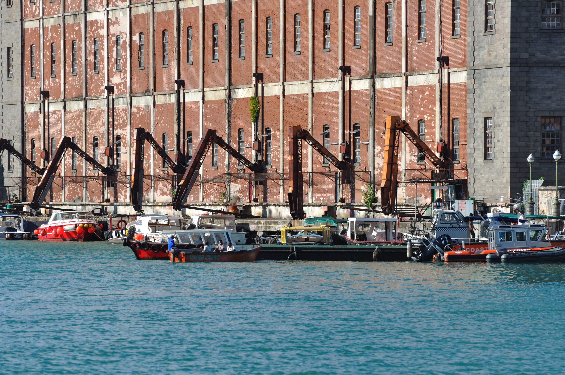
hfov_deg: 7.4
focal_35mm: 278
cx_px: 282
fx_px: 4350
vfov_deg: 4.9
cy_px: 188
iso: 200
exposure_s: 1/800
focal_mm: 185
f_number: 7.1
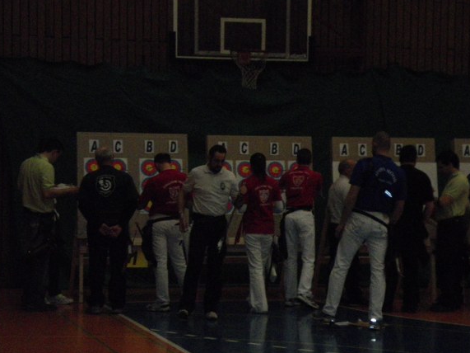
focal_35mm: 129
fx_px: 1751
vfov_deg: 11.5
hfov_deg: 15.3
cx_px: 254
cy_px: 171
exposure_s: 1/160
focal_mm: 20.6
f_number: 5.2
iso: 800
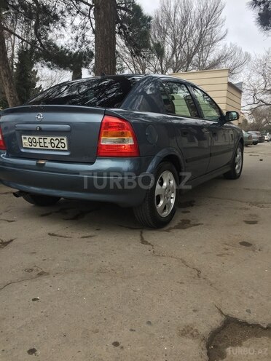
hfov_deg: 48.2
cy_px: 180
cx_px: 136
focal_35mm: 29
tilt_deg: -7.5
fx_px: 303
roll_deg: -0.8
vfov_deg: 61.7
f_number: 2.2
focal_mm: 4.15
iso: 32
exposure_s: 1/100
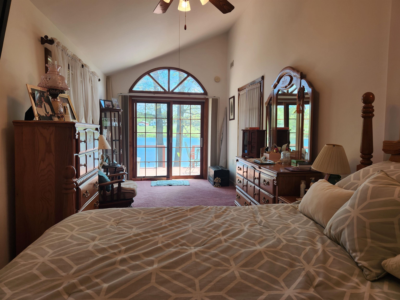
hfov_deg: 73.9
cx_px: 200
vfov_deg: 58.9
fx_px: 266
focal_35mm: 23
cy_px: 150
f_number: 1.8
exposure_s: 1/120
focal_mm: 5.4
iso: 32
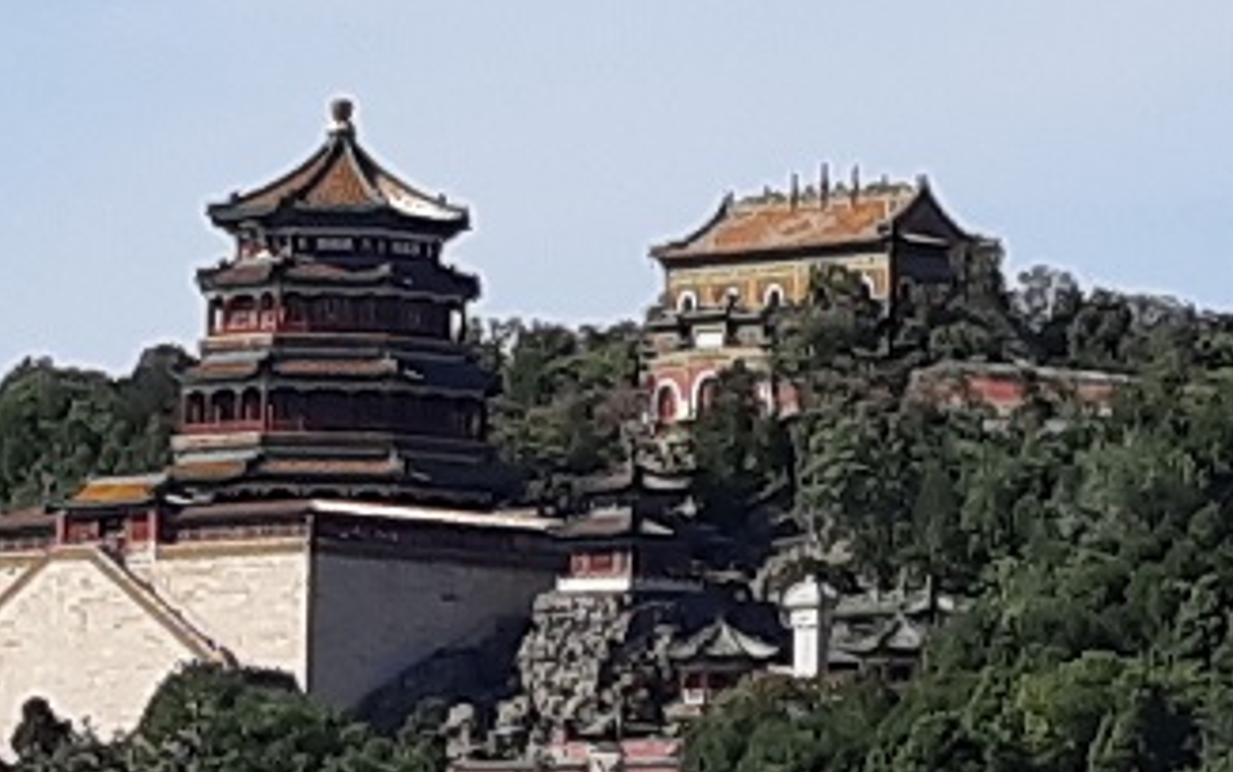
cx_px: 635
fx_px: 2622
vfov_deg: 16.6
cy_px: 605
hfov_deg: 26.5
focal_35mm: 78
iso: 40
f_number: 1.7
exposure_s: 1/2387
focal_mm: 3.93
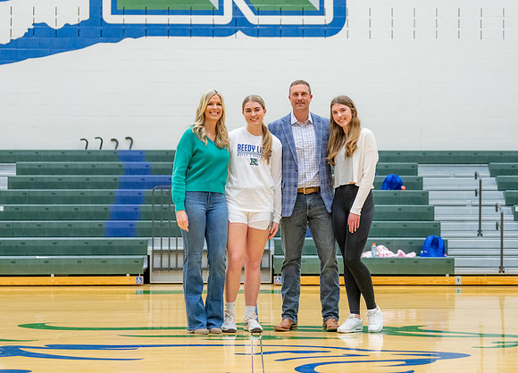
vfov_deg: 18.3
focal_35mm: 79
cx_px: 285
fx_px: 1162
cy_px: 183
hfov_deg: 25.1
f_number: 2.8
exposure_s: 1/400
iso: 3200
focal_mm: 70
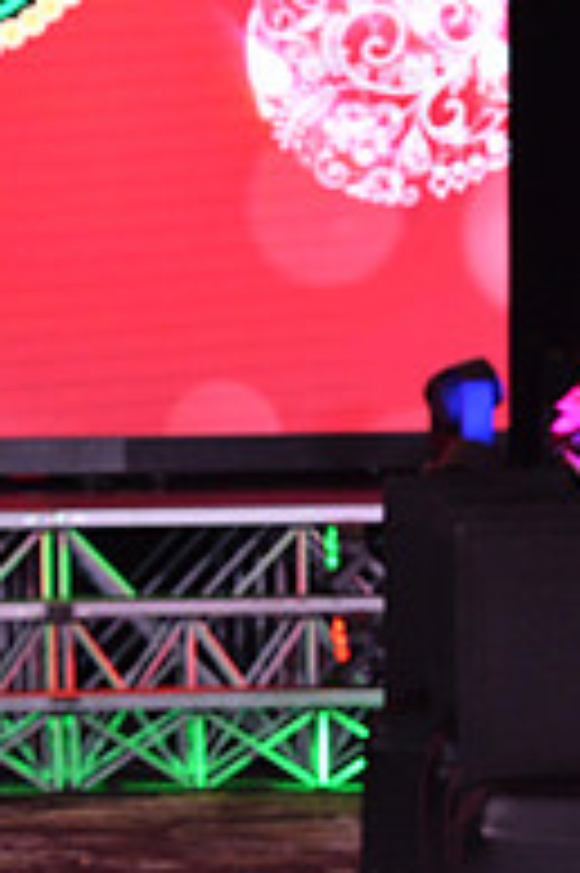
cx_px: 164
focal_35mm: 374
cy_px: 1197
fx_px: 9054
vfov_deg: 5.5
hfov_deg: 3.7
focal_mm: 125
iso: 2000
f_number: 6.3
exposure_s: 1/250
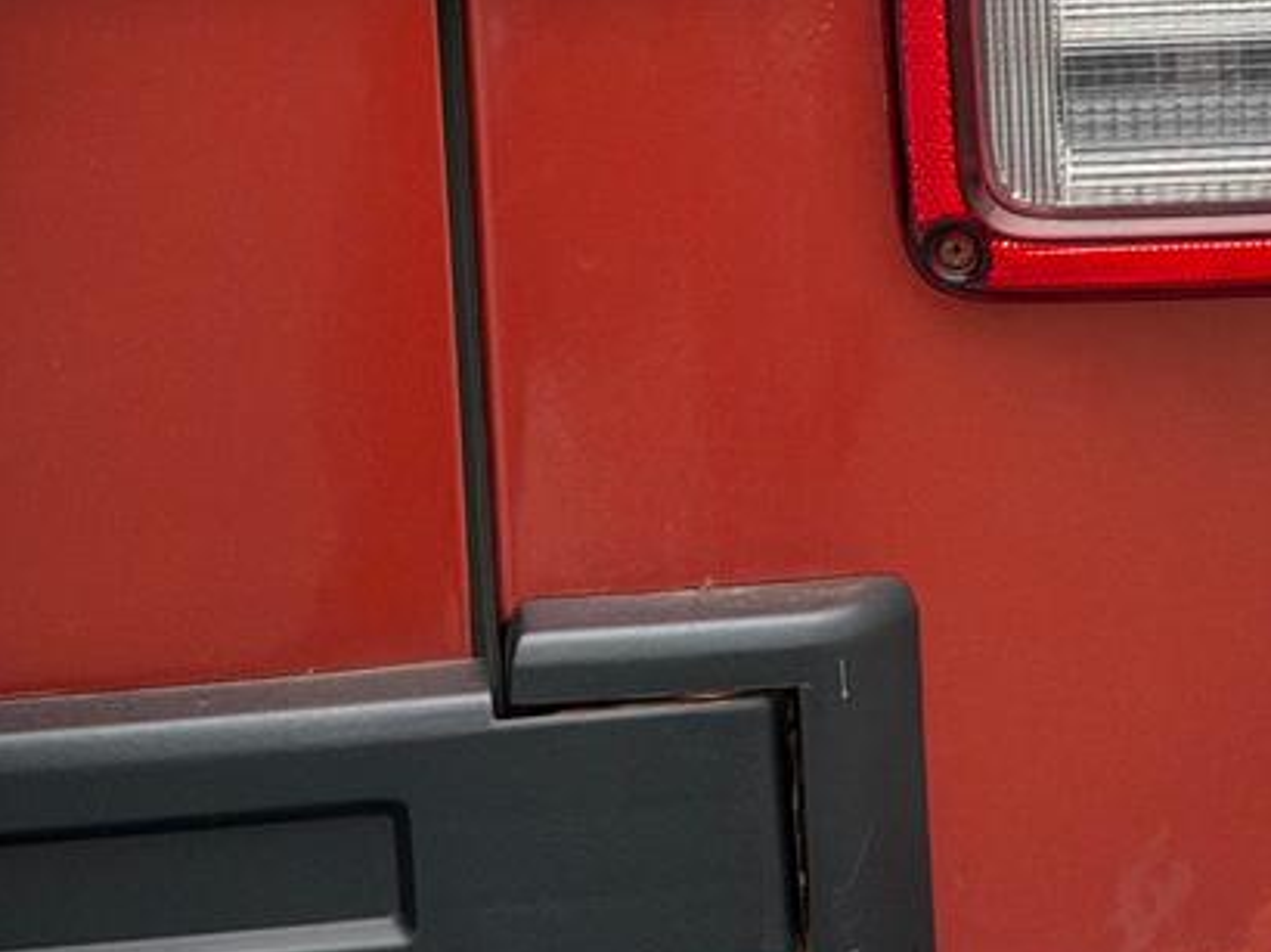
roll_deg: +4.3
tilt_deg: -8.6
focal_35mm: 150
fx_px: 5504
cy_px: -505
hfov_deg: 13.0
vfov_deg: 9.6
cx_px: 1280
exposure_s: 1/1242
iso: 64
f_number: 1.78
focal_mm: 6.76
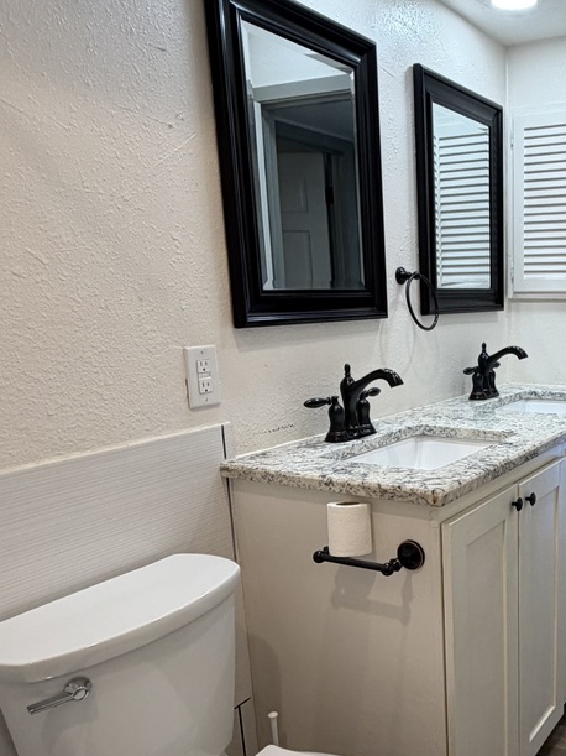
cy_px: 465
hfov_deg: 40.1
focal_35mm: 33
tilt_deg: -11.6
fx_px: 720
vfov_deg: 54.8
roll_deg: -0.2
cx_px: 498
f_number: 2.2
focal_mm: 2.22
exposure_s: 1/120
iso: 125
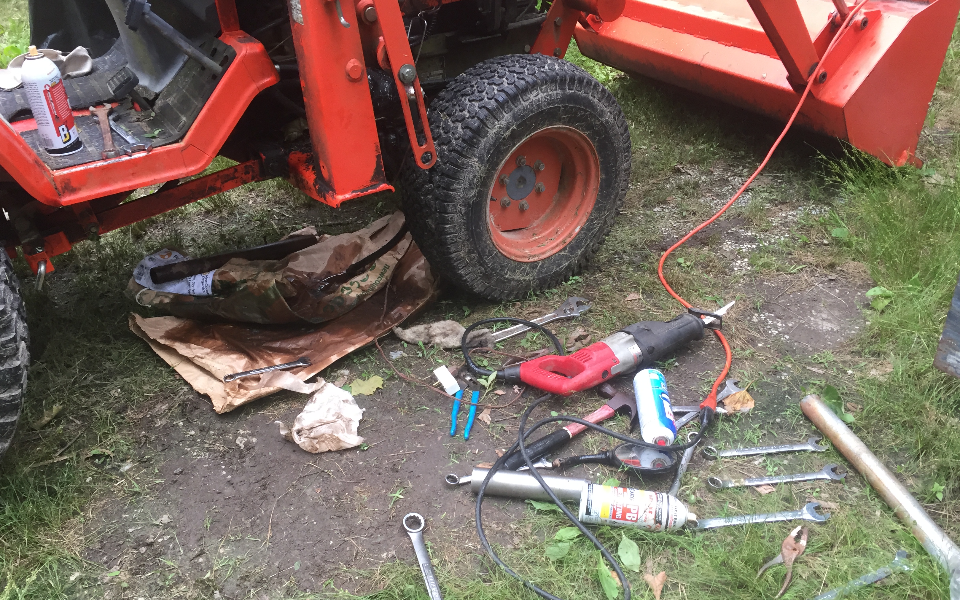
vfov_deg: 40.6
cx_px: 480
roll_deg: -0.6
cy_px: 325
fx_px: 811
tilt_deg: -34.1
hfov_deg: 61.2
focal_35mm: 31
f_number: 2.2
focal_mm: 4.15
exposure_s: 1/30
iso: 40
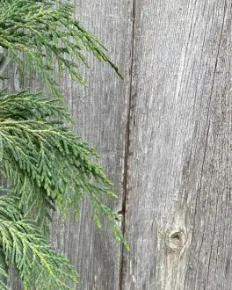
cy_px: 290
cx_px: -55
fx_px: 712
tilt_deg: -10.9
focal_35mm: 83
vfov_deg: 22.2
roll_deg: +0.5
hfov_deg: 17.5
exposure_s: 1/1276
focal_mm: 4.2
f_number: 1.6
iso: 32
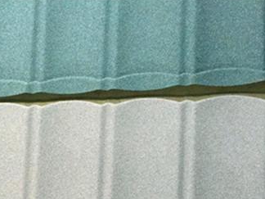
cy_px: 230
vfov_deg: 20.4
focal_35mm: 68
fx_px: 521
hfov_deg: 27.6
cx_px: 29
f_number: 2.2
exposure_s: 1/4
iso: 100
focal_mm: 4.15
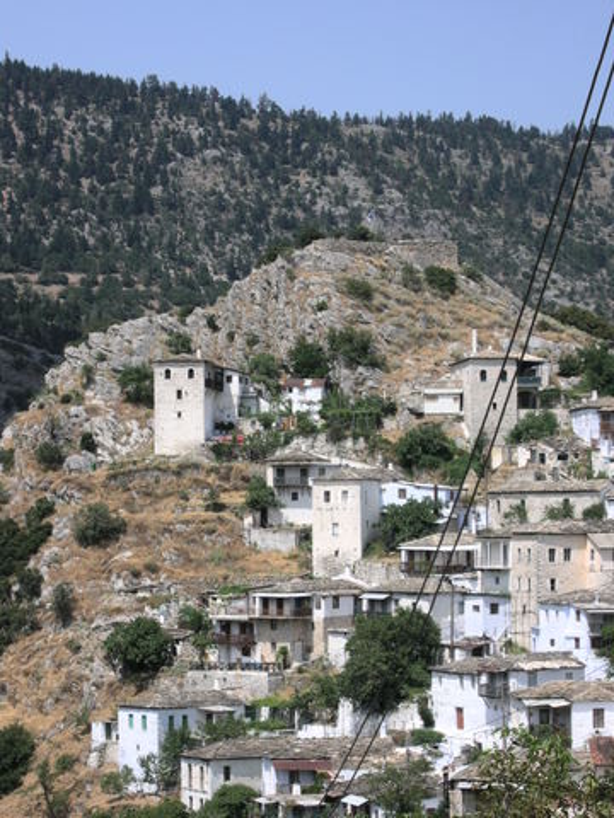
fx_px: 2980
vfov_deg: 15.6
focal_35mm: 126
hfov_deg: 11.8
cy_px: 409
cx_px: 307
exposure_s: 1/236
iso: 64
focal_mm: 26.3
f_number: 5.8
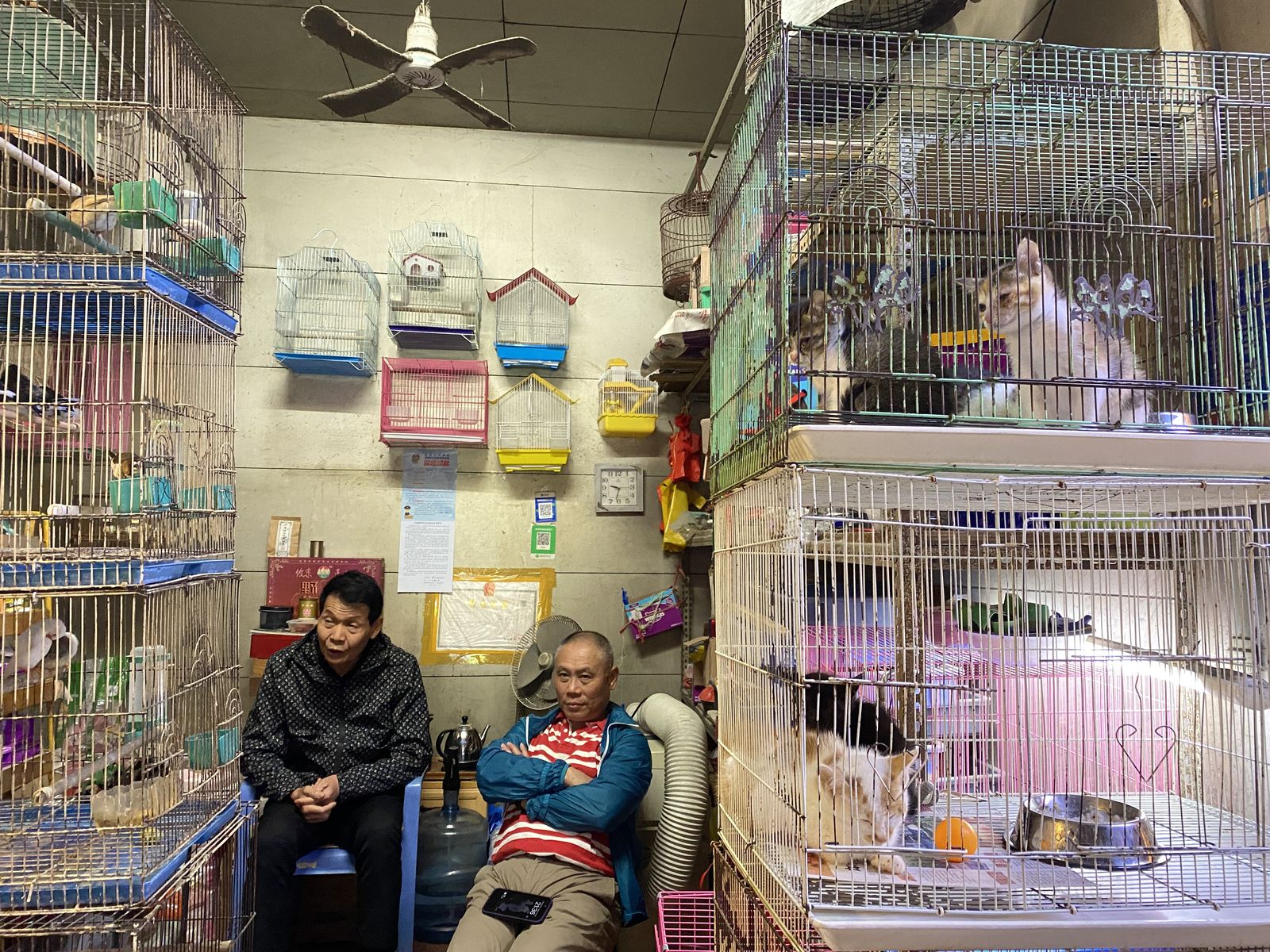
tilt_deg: +5.6
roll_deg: -0.3
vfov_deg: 53.1
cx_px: 635
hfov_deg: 67.3
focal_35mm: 26
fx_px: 954
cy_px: 476
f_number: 1.8
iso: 400
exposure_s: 1/50
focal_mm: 4.25
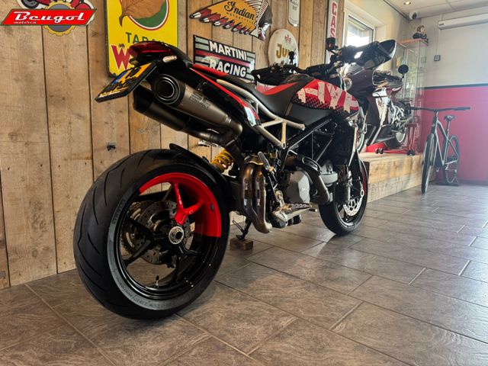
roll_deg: -1.1
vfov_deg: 56.8
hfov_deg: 71.6
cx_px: 244
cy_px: 183
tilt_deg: -8.5
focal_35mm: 24
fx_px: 338
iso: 100
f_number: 1.78
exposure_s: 1/100
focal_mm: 6.76
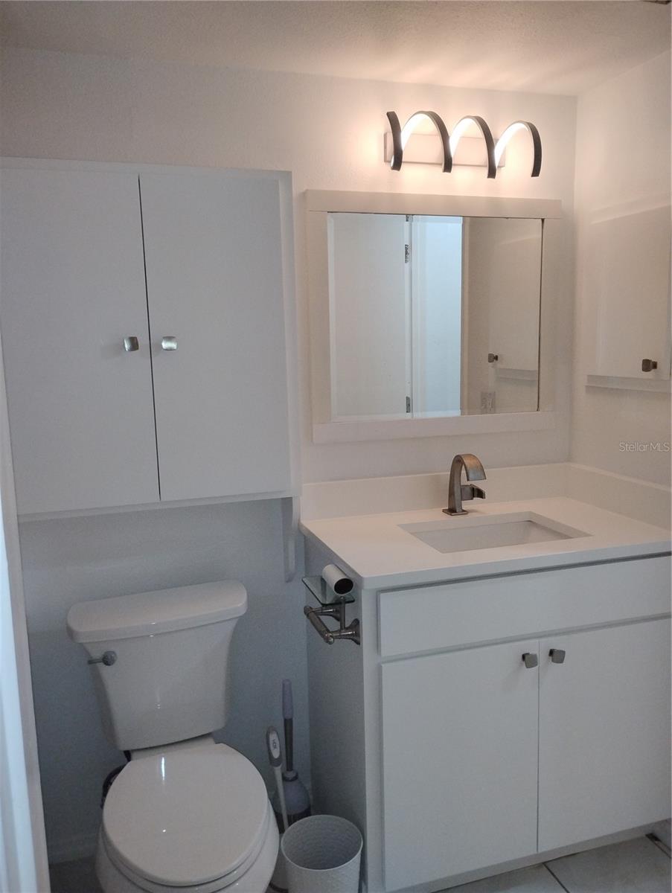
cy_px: 446
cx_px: 336
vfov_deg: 63.4
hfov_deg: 49.8
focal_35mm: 28
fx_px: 723
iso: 569
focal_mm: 4.26
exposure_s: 1/120
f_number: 1.8
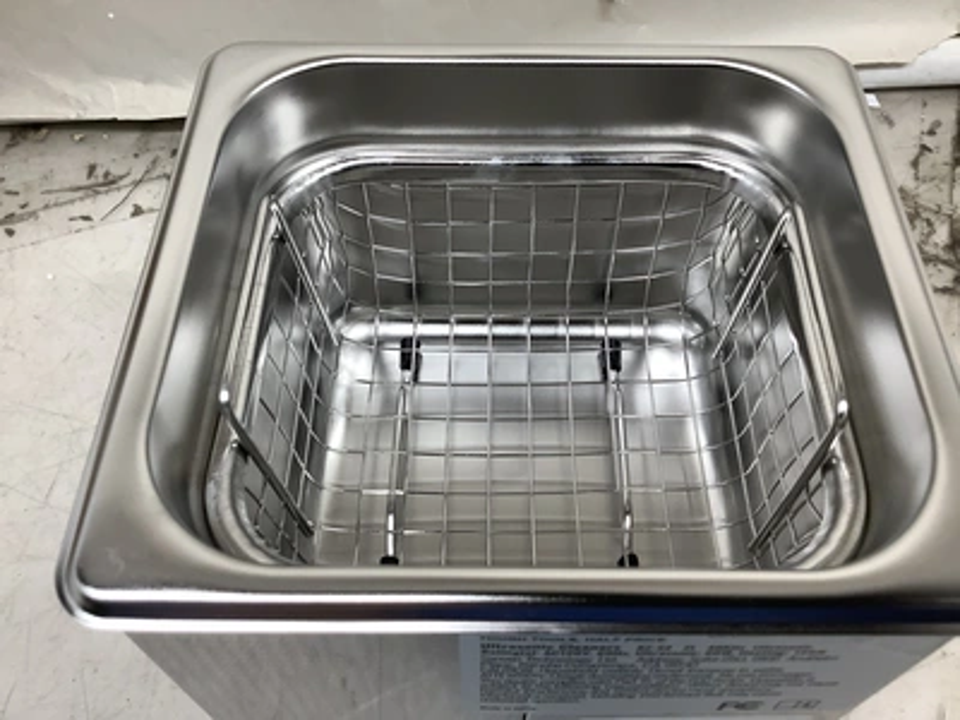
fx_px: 860
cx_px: 480
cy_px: 360
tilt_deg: -56.0
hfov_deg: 58.4
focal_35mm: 31
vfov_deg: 45.4
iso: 80
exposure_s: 1/120
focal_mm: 3.3
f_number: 2.4
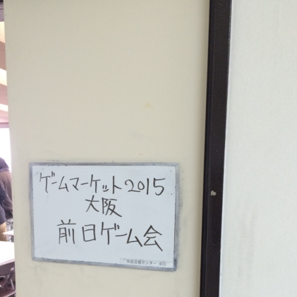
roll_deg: -1.1
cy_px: 223
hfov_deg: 42.8
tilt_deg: -6.7
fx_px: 379
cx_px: 131
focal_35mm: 39
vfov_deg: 41.6
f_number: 2.2
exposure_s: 1/30
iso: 125
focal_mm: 4.15
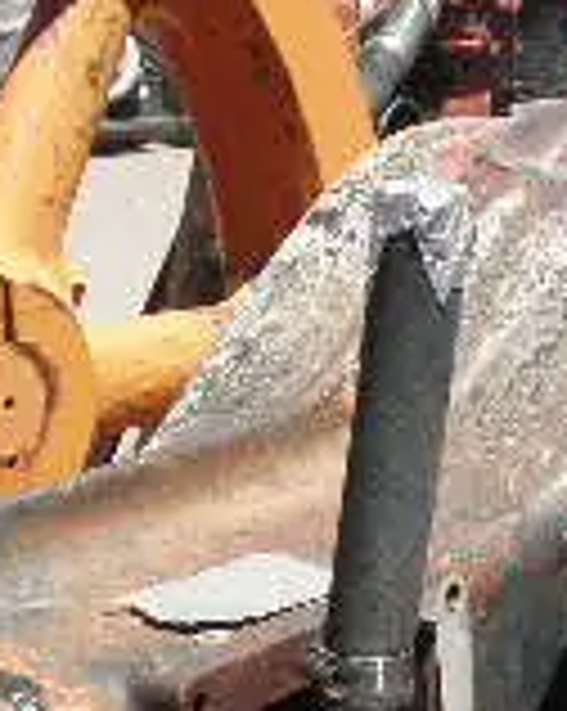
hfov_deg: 13.8
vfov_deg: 16.9
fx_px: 2333
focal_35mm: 111
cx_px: 414
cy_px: 720
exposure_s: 1/80
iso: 64
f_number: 8.5
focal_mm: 5
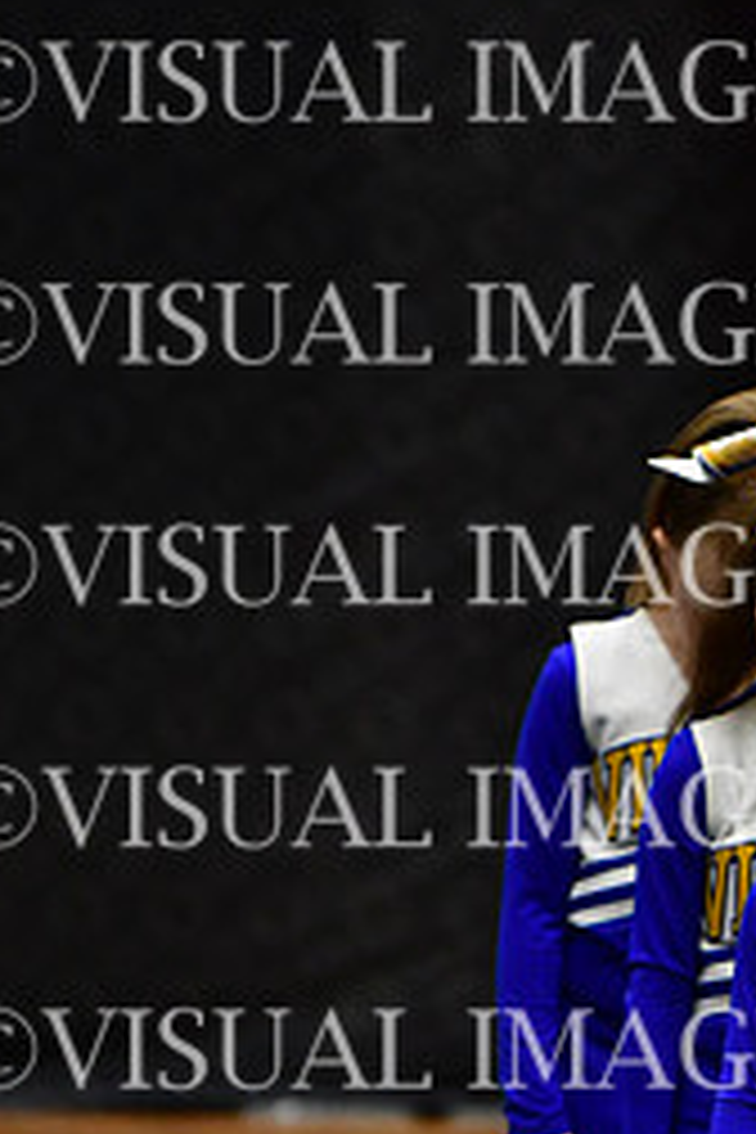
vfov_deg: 3.0
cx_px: 821
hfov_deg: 2.0
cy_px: 1170
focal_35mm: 690
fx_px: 21733
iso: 4000
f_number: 2.8
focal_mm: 200
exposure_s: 1/800
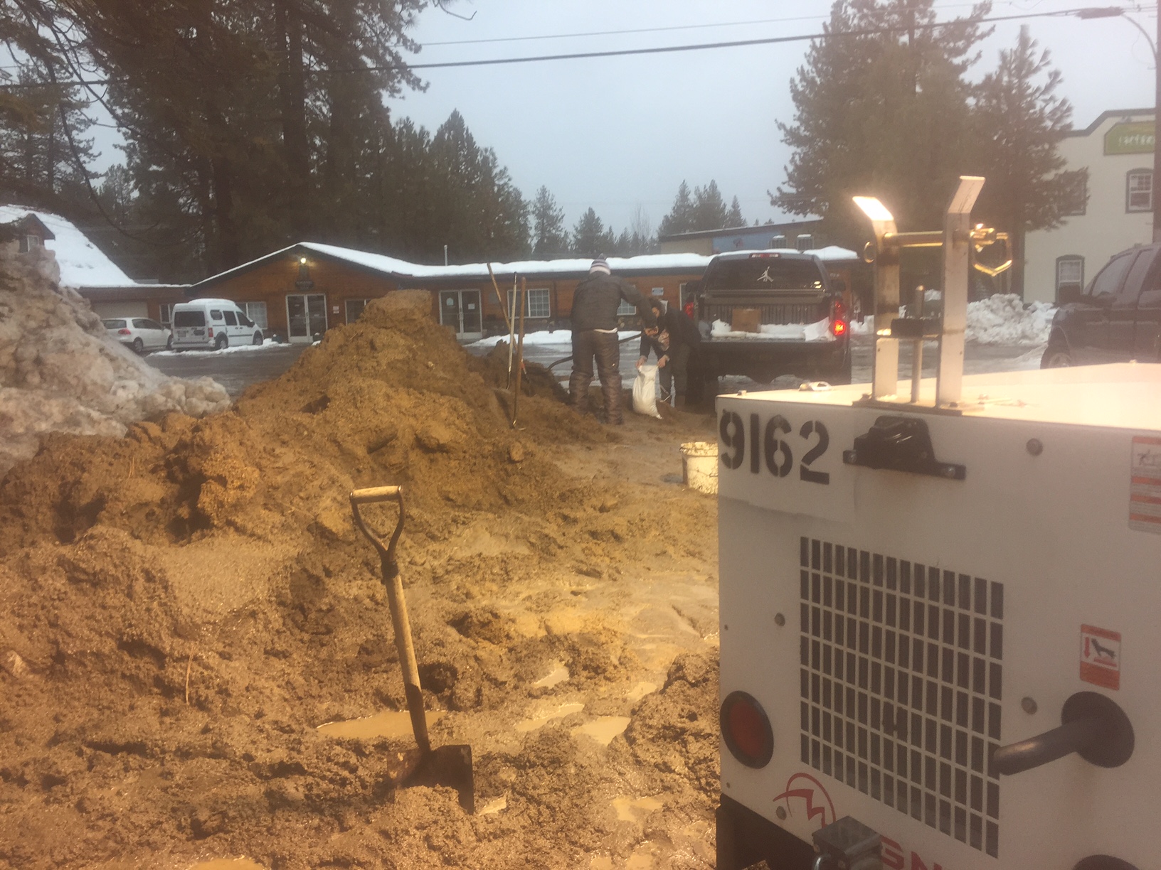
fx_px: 973
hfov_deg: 61.7
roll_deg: +0.9
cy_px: 435
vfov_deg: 48.2
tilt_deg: -7.6
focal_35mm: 29
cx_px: 580
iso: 32
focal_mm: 4.15
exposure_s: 1/60
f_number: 2.2
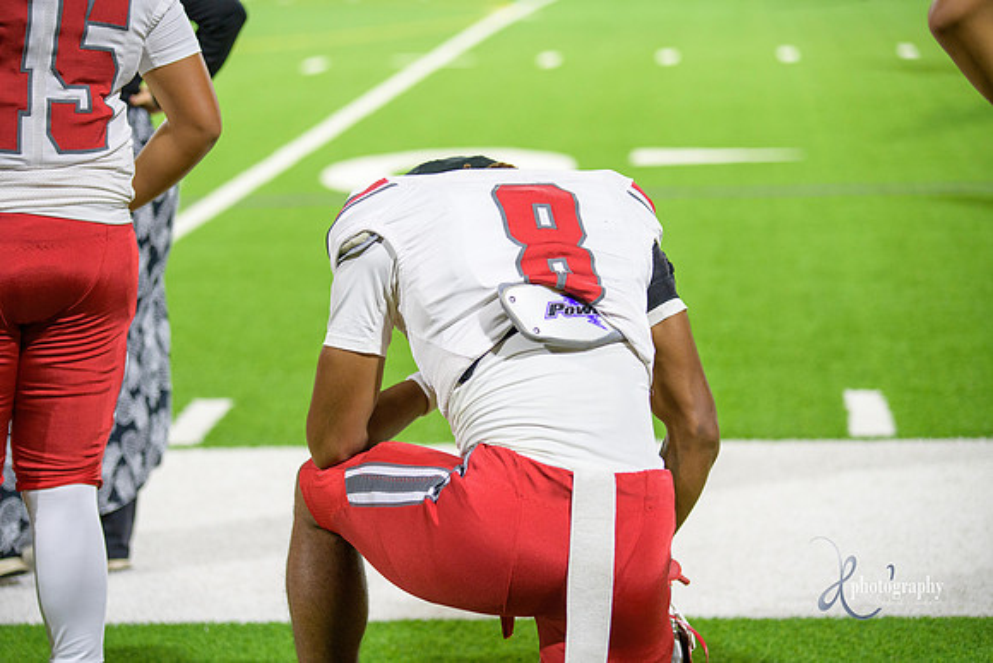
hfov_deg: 19.5
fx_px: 2897
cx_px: 496
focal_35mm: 105
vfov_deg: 13.0
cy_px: 332
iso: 1250
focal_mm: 105
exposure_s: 1/250
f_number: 2.8
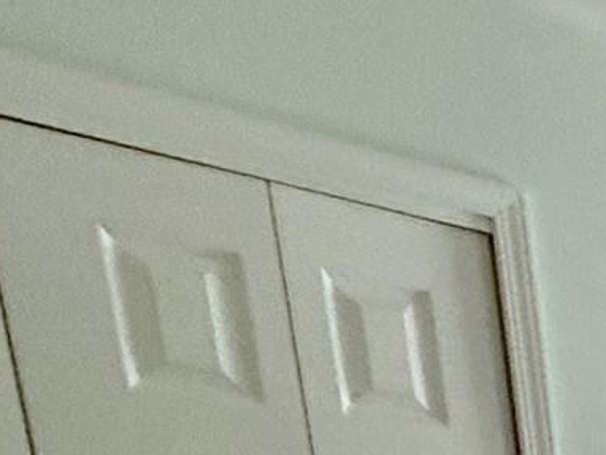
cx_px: 1531
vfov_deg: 15.8
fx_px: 1314
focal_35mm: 75
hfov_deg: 14.2
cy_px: 888
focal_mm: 2.22
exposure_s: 1/99
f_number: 2.2
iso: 320
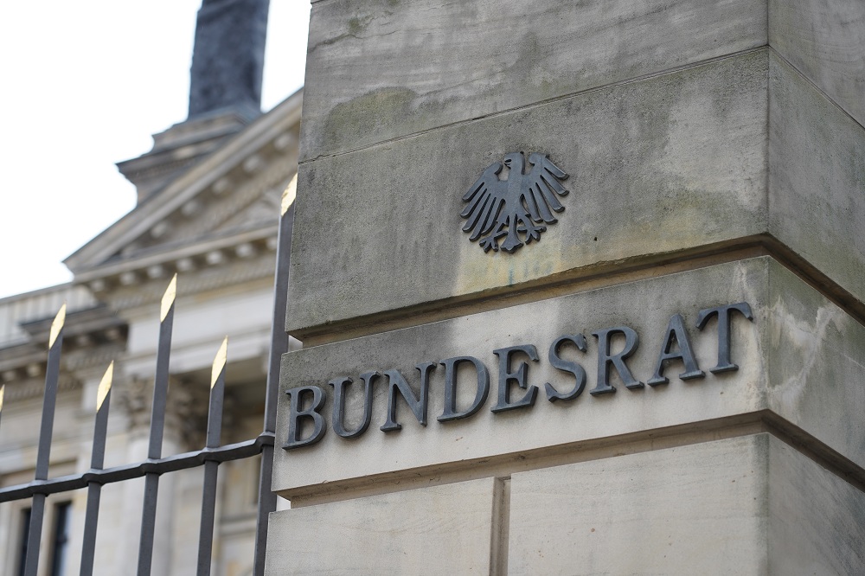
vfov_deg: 13.0
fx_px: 2522
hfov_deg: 19.5
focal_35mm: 105
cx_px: 432
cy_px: 288
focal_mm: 105
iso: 100
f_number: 4.5
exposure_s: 1/200
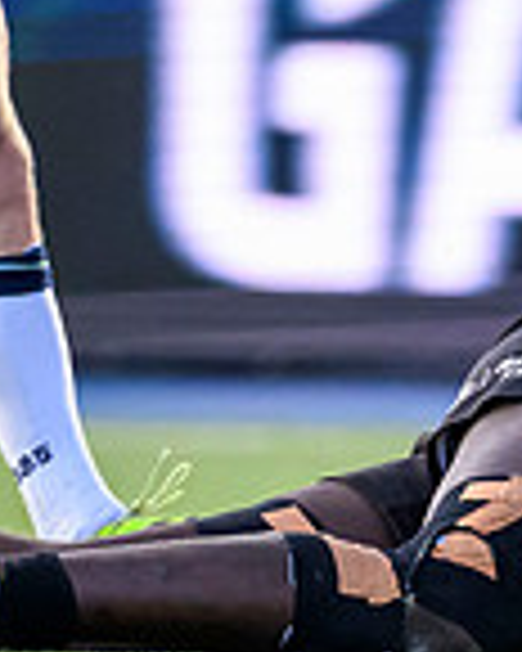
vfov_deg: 0.8
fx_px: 49032
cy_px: 855
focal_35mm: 2539
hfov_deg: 0.6
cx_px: 1110
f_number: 3.5
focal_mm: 400
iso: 4000
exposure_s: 1/1600
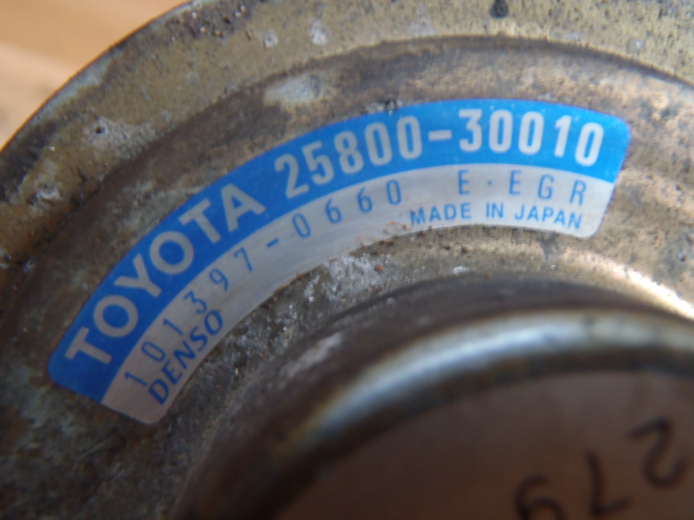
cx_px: 347
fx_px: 742
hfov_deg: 50.1
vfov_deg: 38.7
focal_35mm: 37
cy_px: 260
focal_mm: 6.64
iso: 250
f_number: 4.7
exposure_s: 1/4
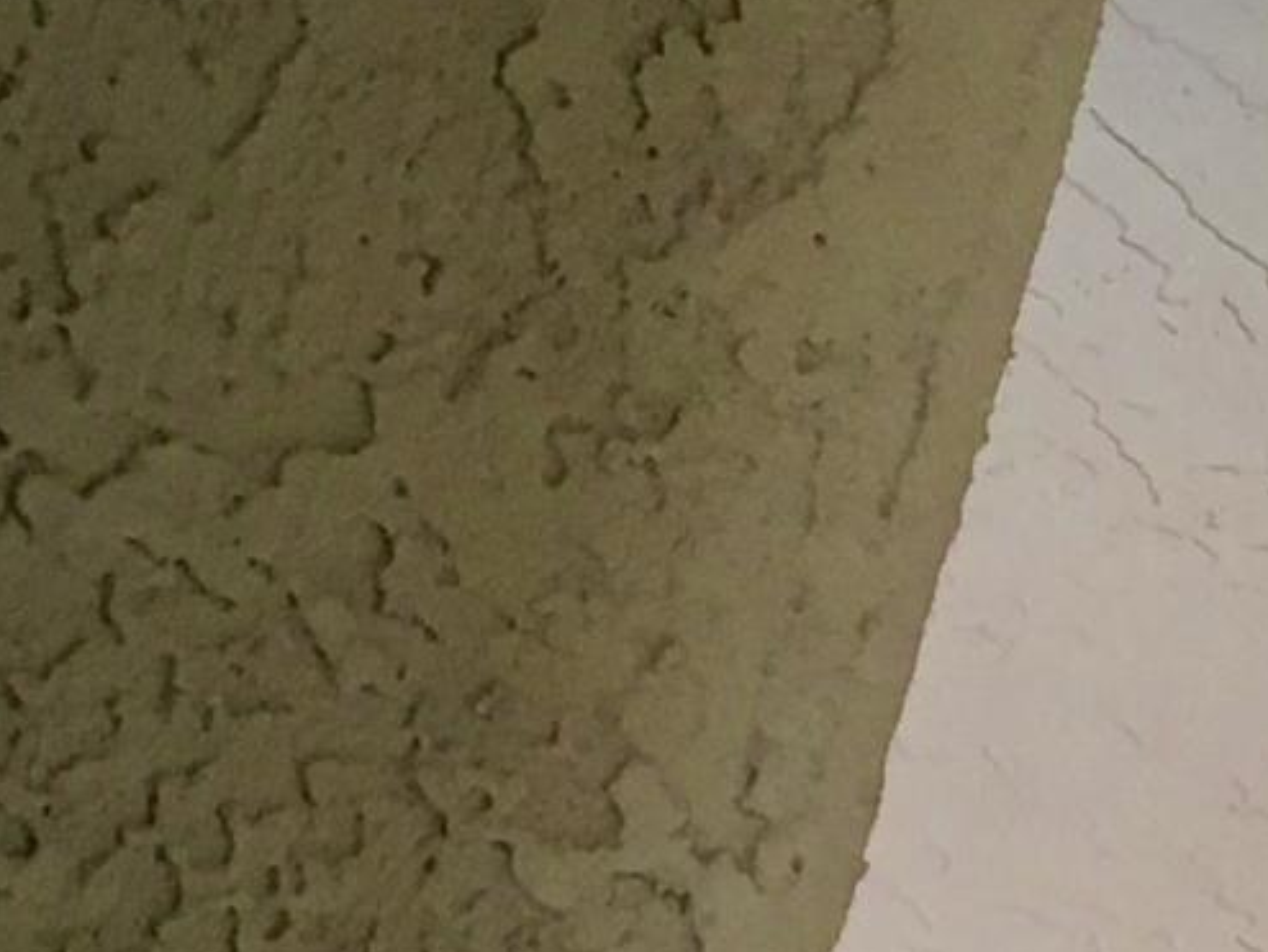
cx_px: 2482
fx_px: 6450
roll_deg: -7.6
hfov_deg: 10.4
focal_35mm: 176
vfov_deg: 8.3
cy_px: 1350
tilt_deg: +27.4
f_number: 2.2
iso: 32
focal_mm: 4.15
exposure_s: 1/30
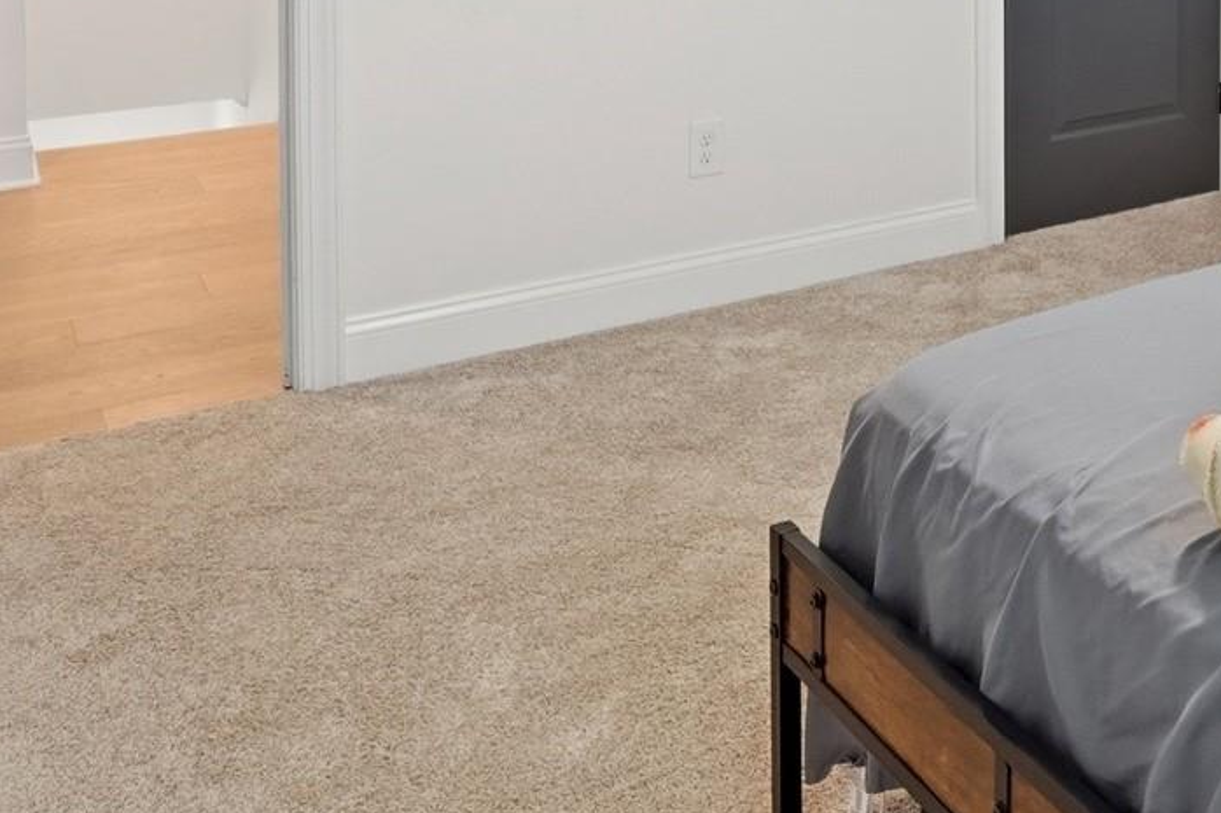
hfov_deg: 39.8
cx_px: 1230
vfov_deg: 26.7
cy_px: -224
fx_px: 1458
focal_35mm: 43
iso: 100
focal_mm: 10
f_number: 4
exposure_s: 1/100
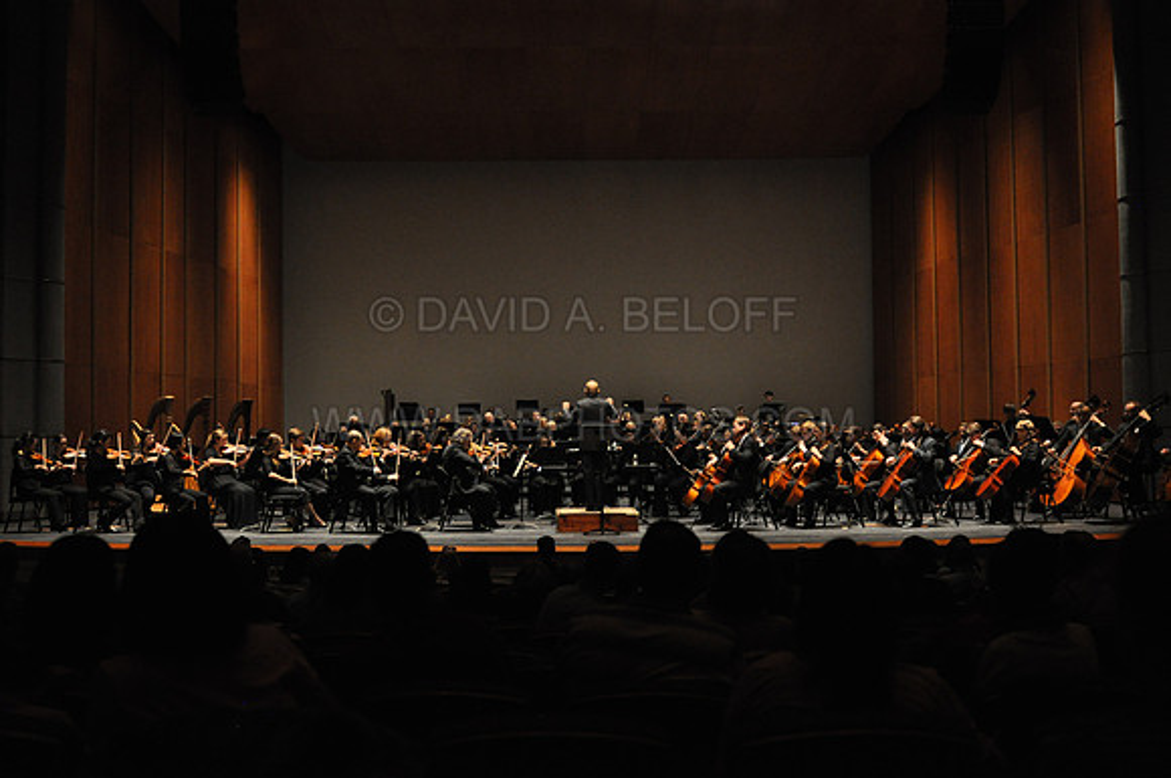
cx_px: 586
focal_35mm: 36
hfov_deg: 53.2
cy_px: 389
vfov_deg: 36.8
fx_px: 1169
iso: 1600
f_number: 2.8
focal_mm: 24
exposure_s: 1/250
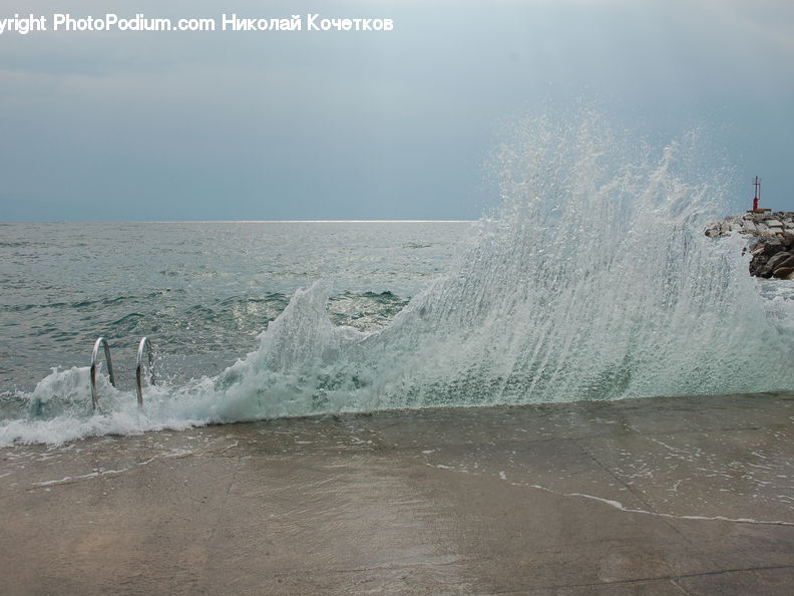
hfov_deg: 51.3
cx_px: 412
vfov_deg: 39.7
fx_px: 826
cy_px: 299
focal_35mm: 36
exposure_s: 1/320
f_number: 9
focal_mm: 22
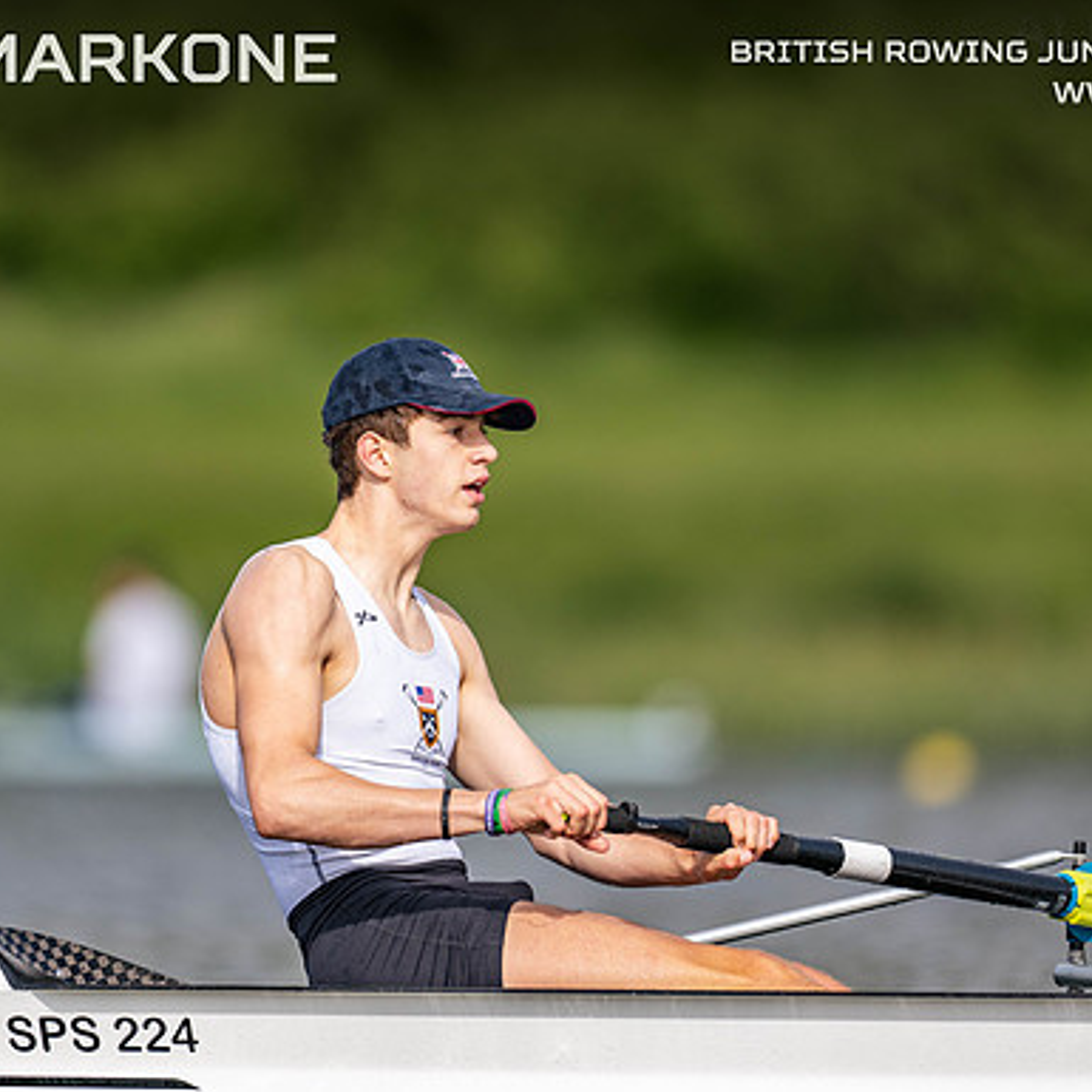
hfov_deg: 2.3
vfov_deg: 2.3
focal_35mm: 769
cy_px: 546
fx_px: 27446
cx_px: 607
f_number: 4
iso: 280
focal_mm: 600
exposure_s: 1/2500
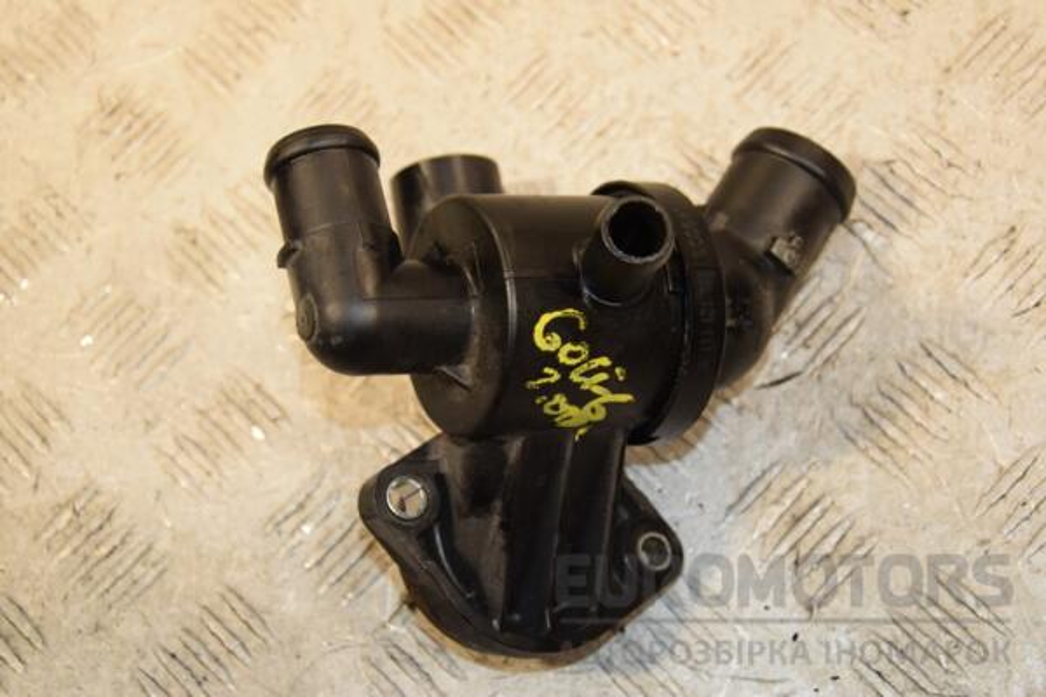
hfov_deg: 28.1
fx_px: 2092
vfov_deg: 18.9
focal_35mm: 72
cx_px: 523
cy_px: 348
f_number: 6.3
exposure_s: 1/200
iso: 800
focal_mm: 48
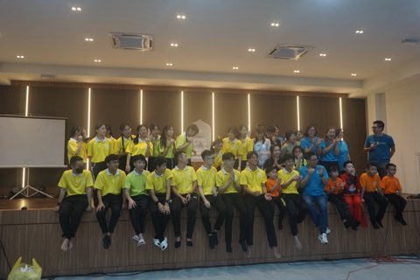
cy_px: 140
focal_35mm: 28
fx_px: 332
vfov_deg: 45.7
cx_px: 210
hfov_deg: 64.6
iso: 1000
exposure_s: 1/160
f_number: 4
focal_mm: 19
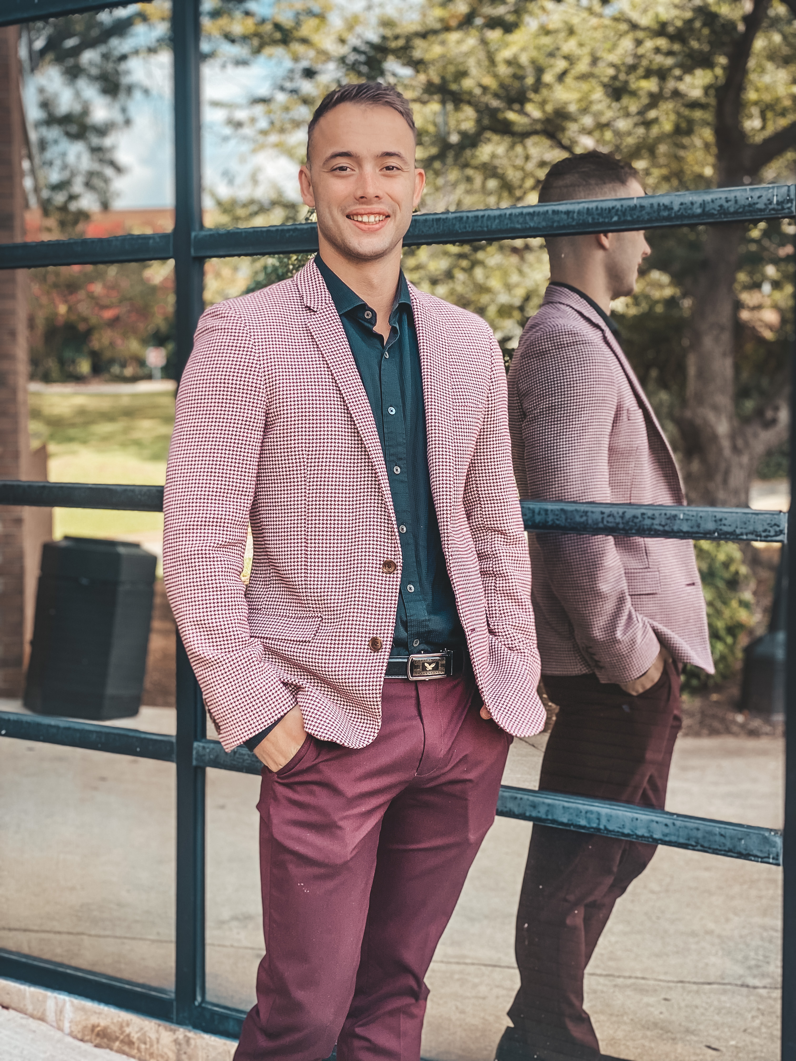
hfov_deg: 28.0
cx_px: 398
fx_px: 1594
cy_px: 530
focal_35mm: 52
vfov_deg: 36.8
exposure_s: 1/140
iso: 20
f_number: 2
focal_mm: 6
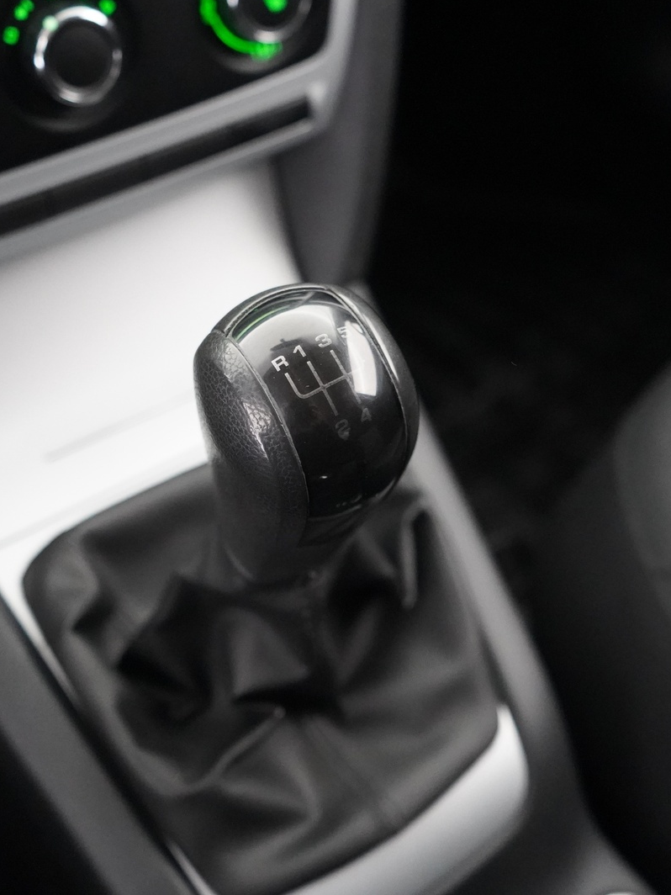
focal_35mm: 41
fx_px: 1060
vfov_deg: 45.8
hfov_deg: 35.1
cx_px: 320
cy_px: 442
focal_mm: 28
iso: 12800
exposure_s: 1/40
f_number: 3.5
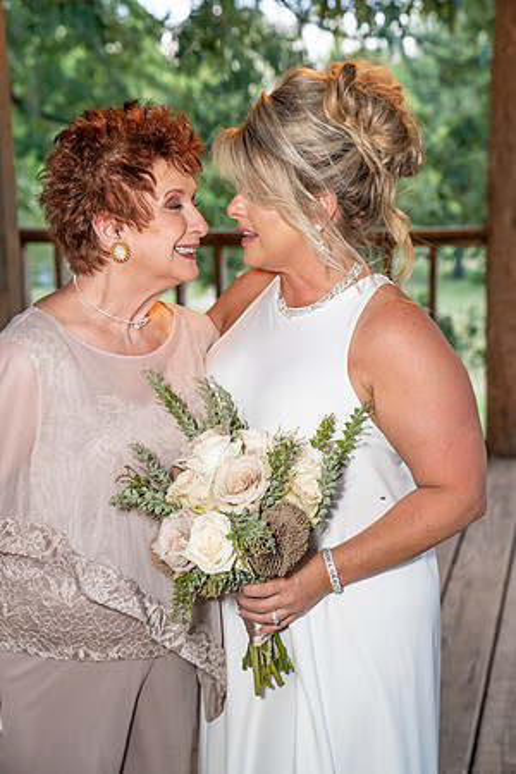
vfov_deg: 34.5
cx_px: 258
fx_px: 1247
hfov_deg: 23.4
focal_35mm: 58
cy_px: 387
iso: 1600
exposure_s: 1/125
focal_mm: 58
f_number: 4.5
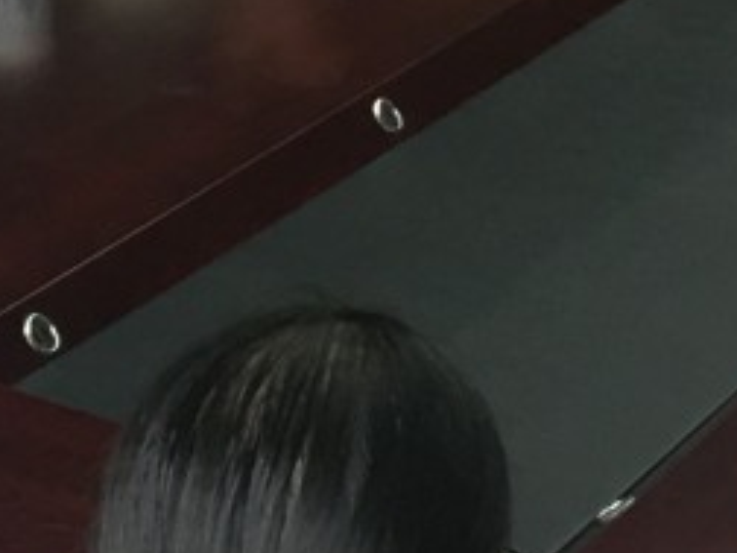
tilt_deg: -13.0
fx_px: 3917
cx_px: 73
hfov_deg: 10.7
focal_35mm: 184
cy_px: -225
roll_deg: -6.1
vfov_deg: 7.9
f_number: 2.2
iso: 50
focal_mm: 4.15
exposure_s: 1/17
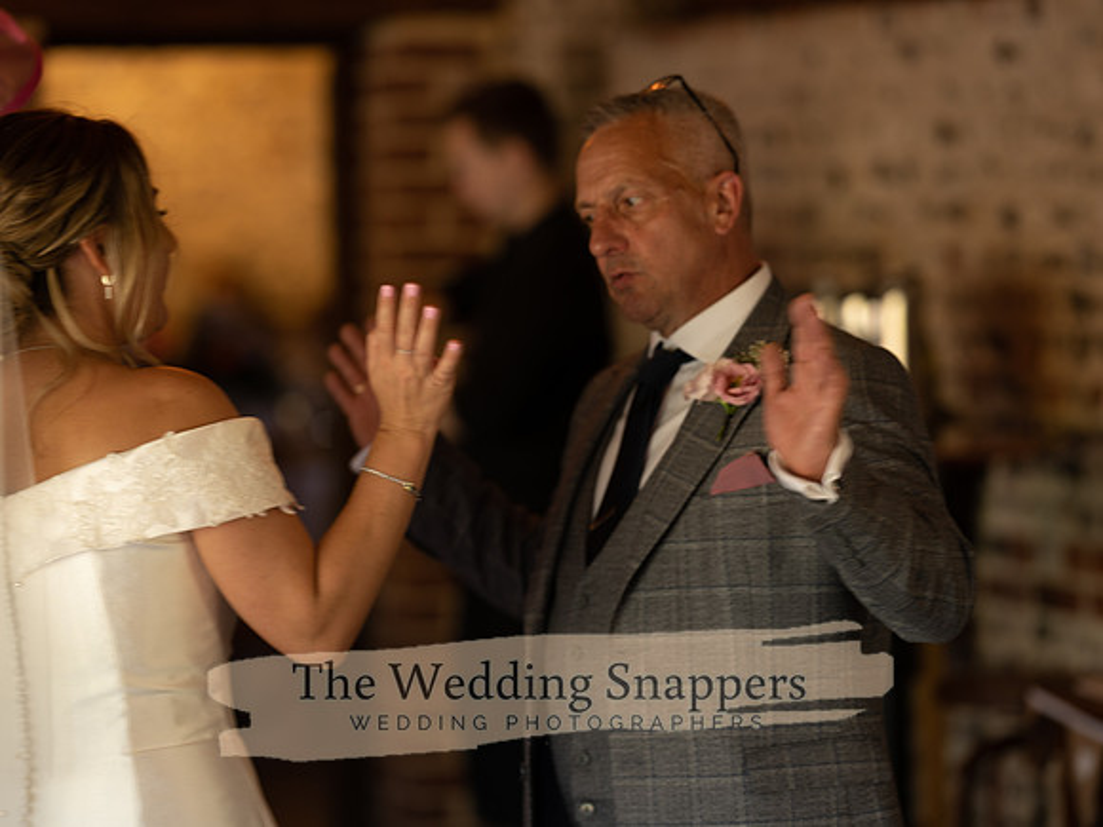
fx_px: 4653
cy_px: 414
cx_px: 552
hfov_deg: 13.5
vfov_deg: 10.2
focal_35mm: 146
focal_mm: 135
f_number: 2.2
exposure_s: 1/60
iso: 125
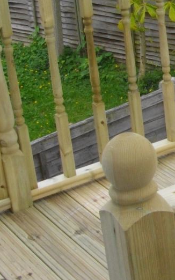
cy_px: 106
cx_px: 282
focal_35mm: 104
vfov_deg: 20.0
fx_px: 794
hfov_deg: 11.9
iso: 100
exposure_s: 1/160
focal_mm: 5.7
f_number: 5.5
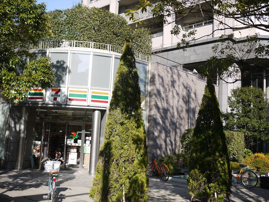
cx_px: 134
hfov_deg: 46.8
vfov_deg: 36.0
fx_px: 311
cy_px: 101
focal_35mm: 40
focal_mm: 20
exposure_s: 1/1300
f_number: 2.5
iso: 100
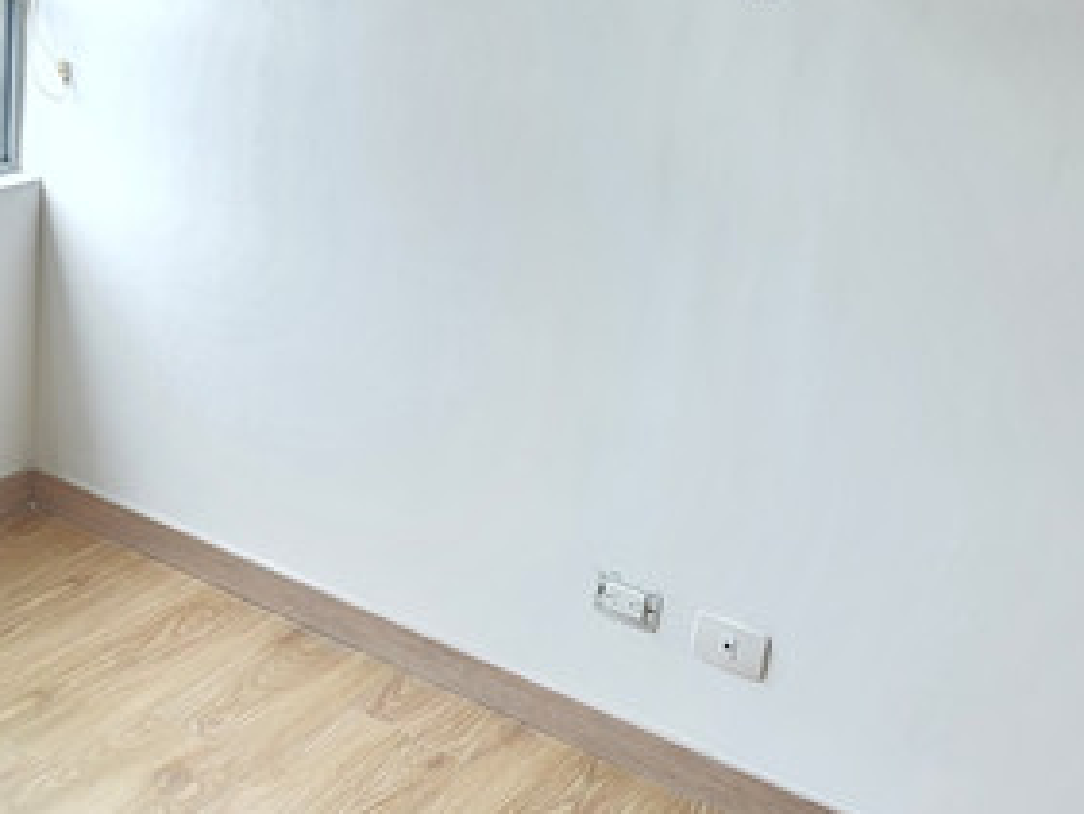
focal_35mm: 50
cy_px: 251
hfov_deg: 36.1
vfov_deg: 28.9
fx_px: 1566
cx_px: 135
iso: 50
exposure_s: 1/120
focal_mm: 2.2
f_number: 1.9
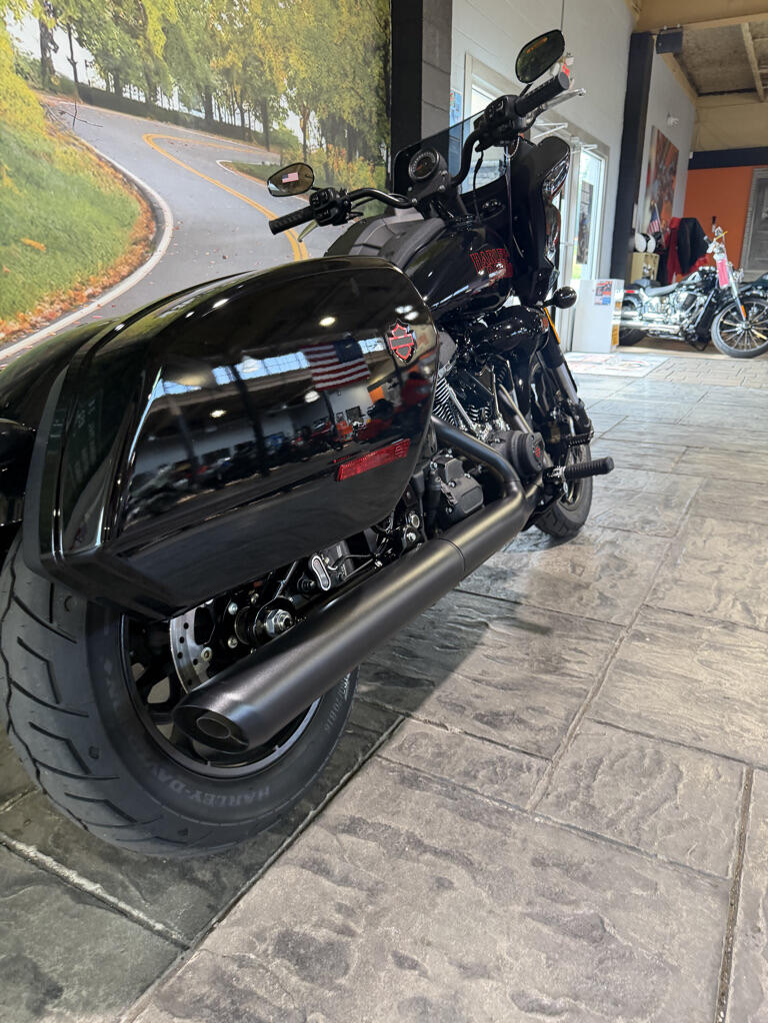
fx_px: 710
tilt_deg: -14.9
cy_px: 512
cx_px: 384
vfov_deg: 71.6
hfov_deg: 56.8
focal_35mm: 24
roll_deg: +1.1
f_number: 1.78
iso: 200
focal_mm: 6.76
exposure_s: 1/60
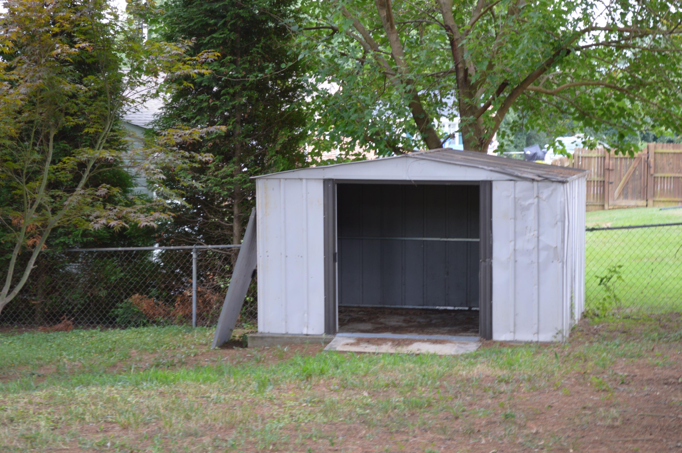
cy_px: 226
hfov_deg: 24.6
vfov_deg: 16.5
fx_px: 1561
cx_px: 341
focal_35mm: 82
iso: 200
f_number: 5.6
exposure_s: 1/30
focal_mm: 55
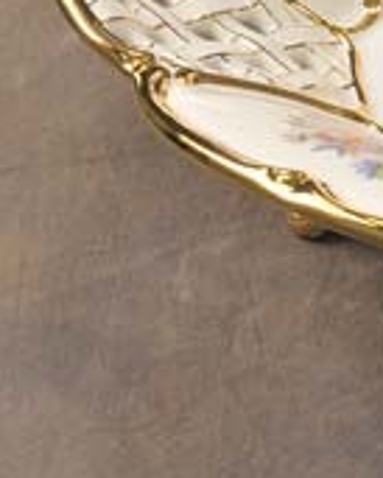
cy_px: 28
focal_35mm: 205
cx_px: 607
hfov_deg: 7.4
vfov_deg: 9.4
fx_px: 2902
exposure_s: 1/100
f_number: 13
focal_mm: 50
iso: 640
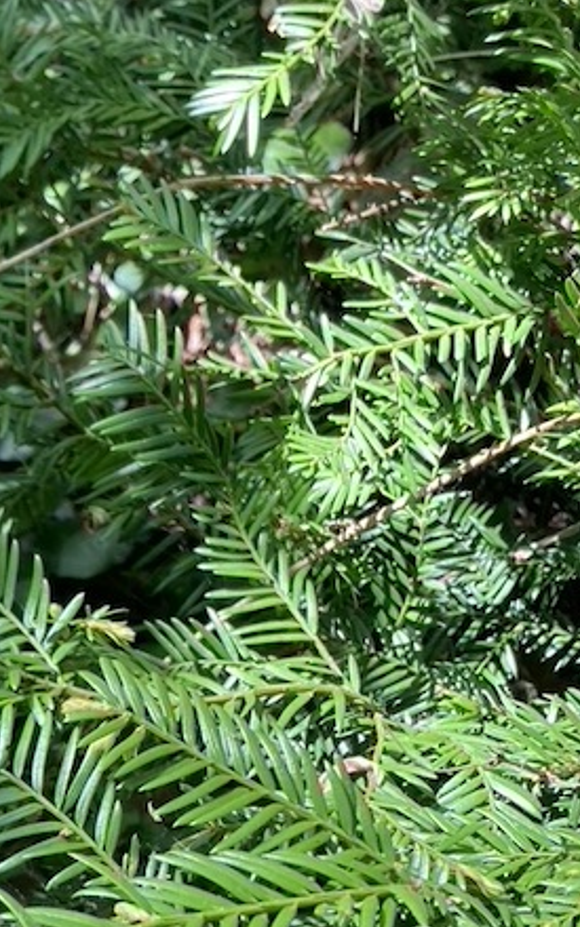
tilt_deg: -62.6
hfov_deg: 23.6
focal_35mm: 54
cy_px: 830
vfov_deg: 35.4
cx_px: 105
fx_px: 1366
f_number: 1.8
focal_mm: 3.99
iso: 50
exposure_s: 1/121
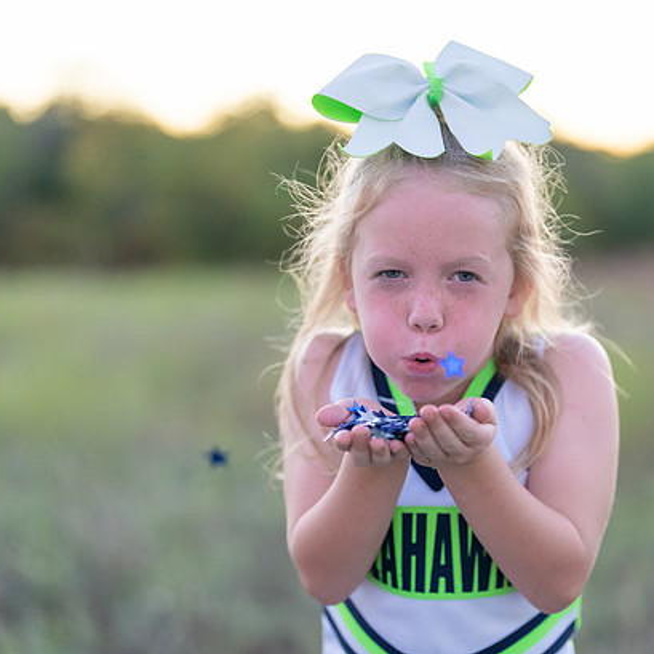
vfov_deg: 21.4
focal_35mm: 81
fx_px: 1731
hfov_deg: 21.3
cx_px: 455
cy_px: 389
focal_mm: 50
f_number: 1.2
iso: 1000
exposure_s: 1/1000
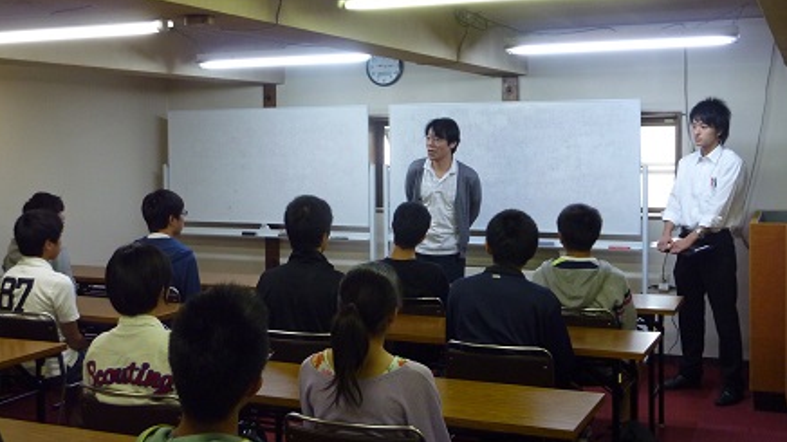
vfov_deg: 25.9
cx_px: 394
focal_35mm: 46
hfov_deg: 44.6
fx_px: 960
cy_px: 176
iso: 320
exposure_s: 1/30
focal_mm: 6.9
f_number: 3.7
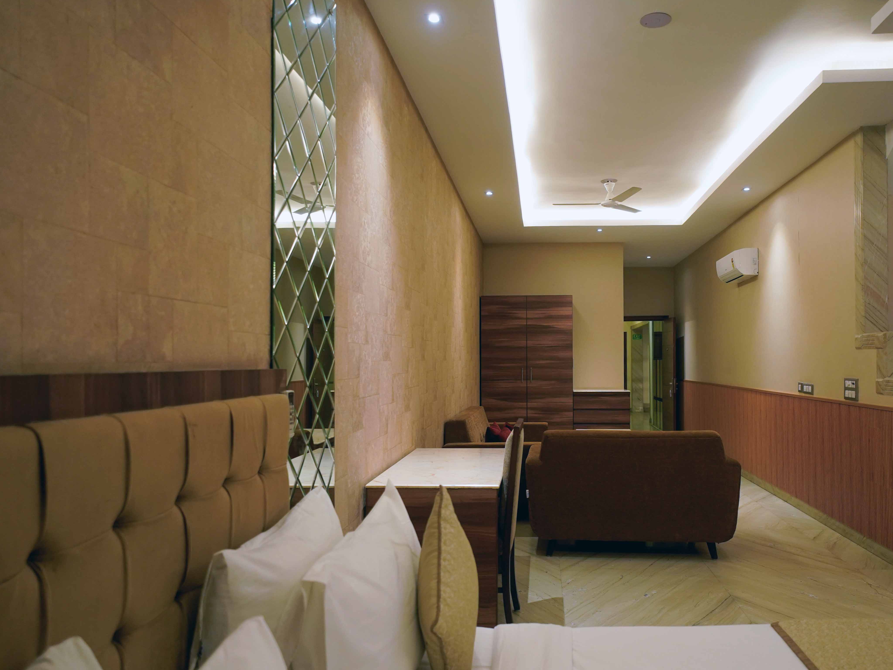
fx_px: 645
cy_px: 355
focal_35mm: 25
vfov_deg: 54.8
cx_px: 519
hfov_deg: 68.9
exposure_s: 1/100
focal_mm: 18
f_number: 2.8
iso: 1000
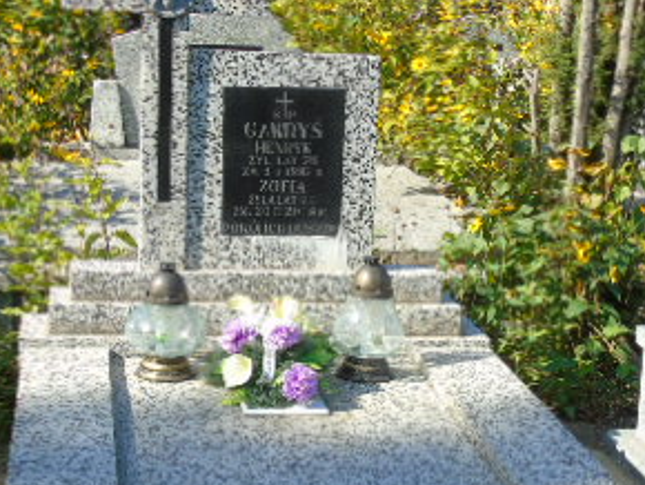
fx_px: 1399
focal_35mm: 75
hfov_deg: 25.9
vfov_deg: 19.5
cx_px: 365
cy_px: 372
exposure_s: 1/320
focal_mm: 6.1
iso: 80
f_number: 3.8
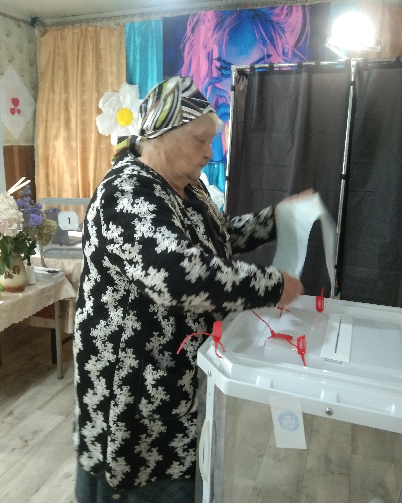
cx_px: 200
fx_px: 476
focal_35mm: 32
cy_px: 258
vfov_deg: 55.7
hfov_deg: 45.8
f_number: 2.2
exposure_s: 1/20
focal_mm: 3.65
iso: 619
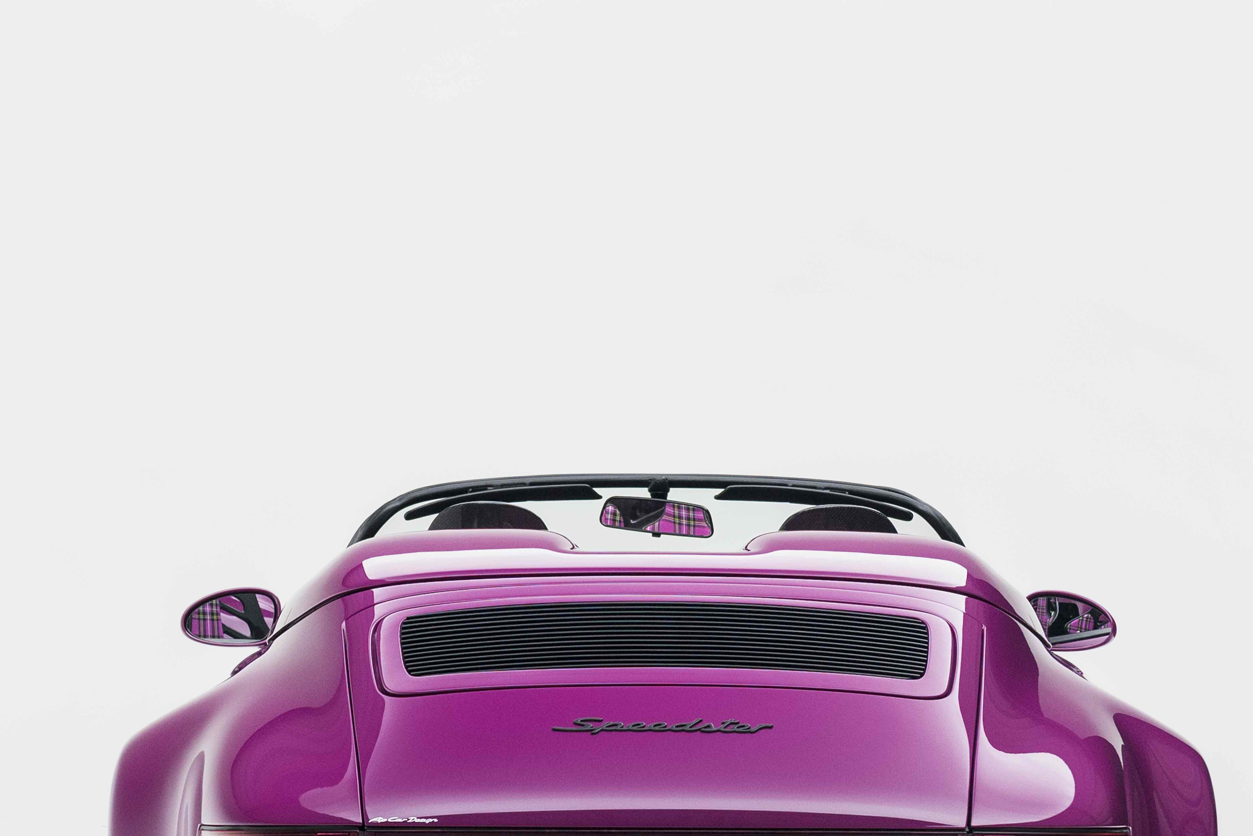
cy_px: 788
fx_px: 2333
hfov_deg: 30.1
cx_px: 648
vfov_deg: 19.8
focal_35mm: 67
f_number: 4
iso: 400
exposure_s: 1/20
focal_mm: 35
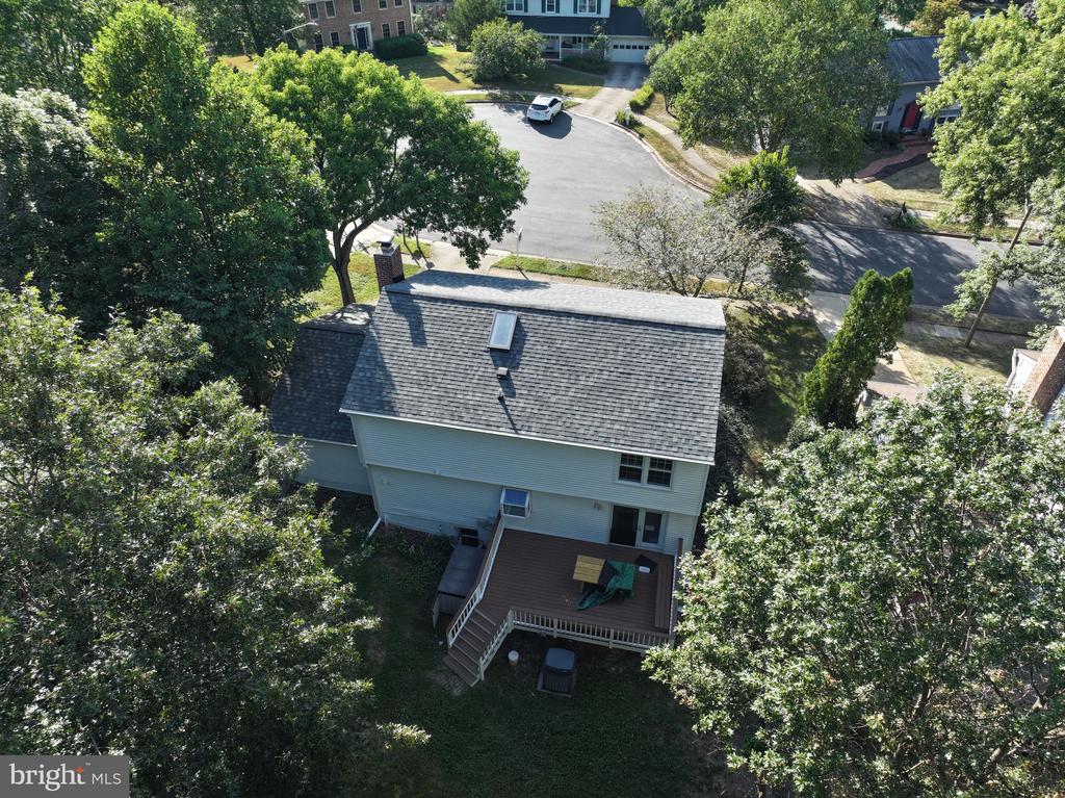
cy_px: 399
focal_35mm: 24
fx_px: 738
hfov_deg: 71.6
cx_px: 532
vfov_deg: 56.8
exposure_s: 1/60
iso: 100
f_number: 2.8
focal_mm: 12.29
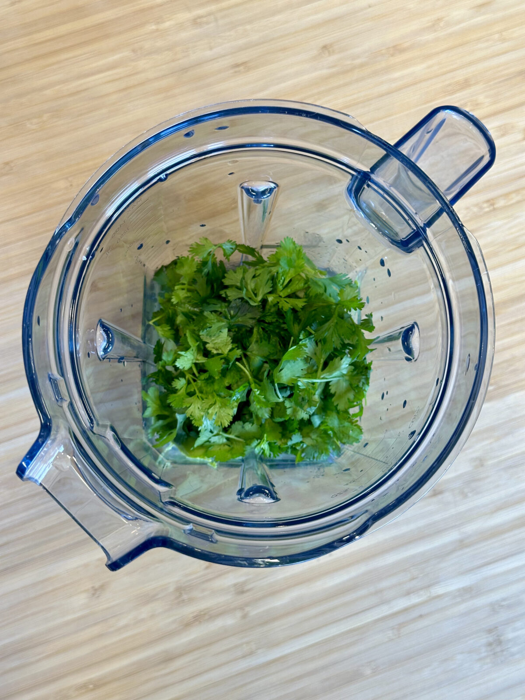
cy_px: 350
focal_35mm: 48
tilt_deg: -83.8
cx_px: 262
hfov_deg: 30.3
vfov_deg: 39.7
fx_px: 971
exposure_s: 1/120
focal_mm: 6.86
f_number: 1.78
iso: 125
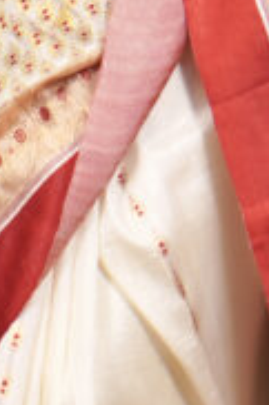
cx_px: 58
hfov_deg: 6.2
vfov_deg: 9.2
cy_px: 18
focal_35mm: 222
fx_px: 2493
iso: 100
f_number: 8
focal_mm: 35
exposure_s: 1/160
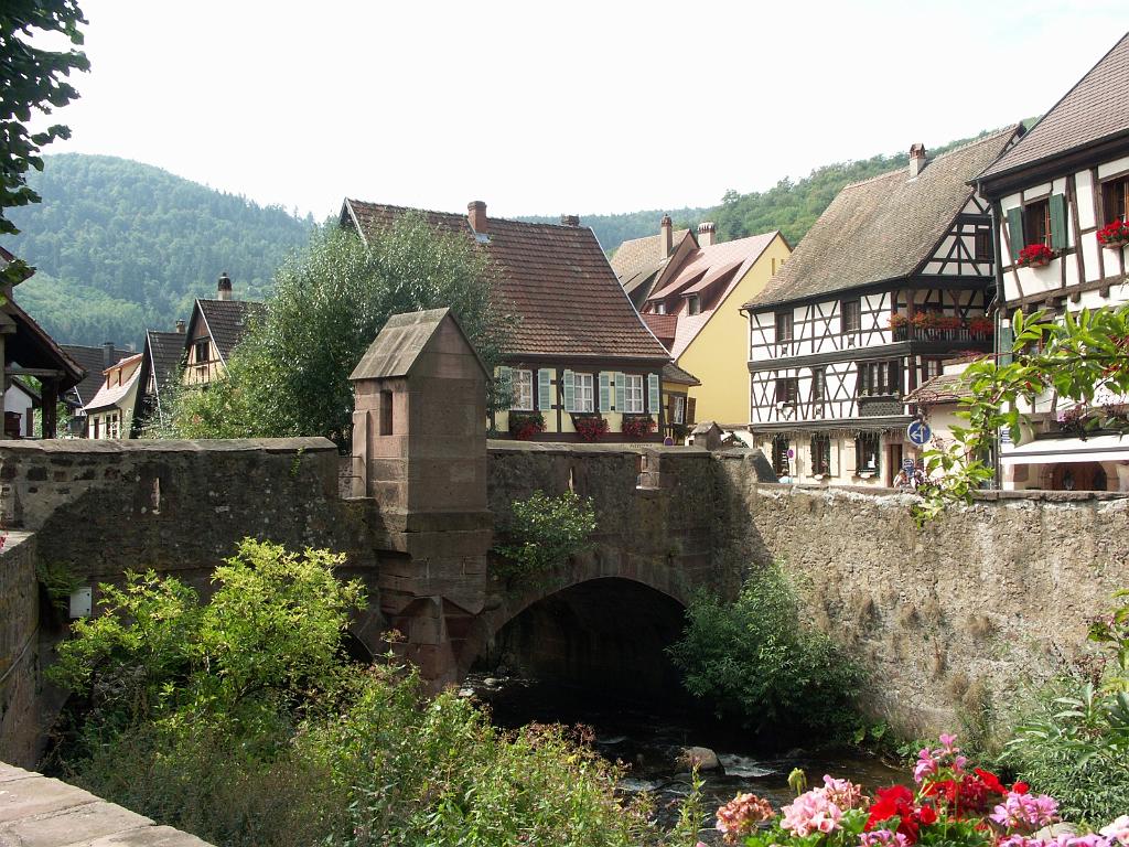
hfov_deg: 47.9
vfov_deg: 36.8
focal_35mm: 39
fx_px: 1272
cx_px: 564
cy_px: 424
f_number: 5.6
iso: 64
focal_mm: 10.05
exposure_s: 1/160
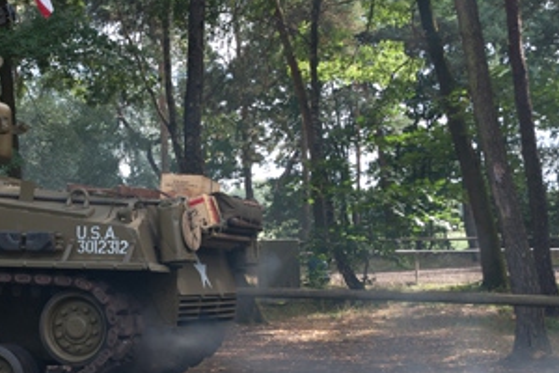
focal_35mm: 65
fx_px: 1009
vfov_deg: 20.9
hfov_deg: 30.6
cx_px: 157
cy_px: 227
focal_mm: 26
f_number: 5.6
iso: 400
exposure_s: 1/160
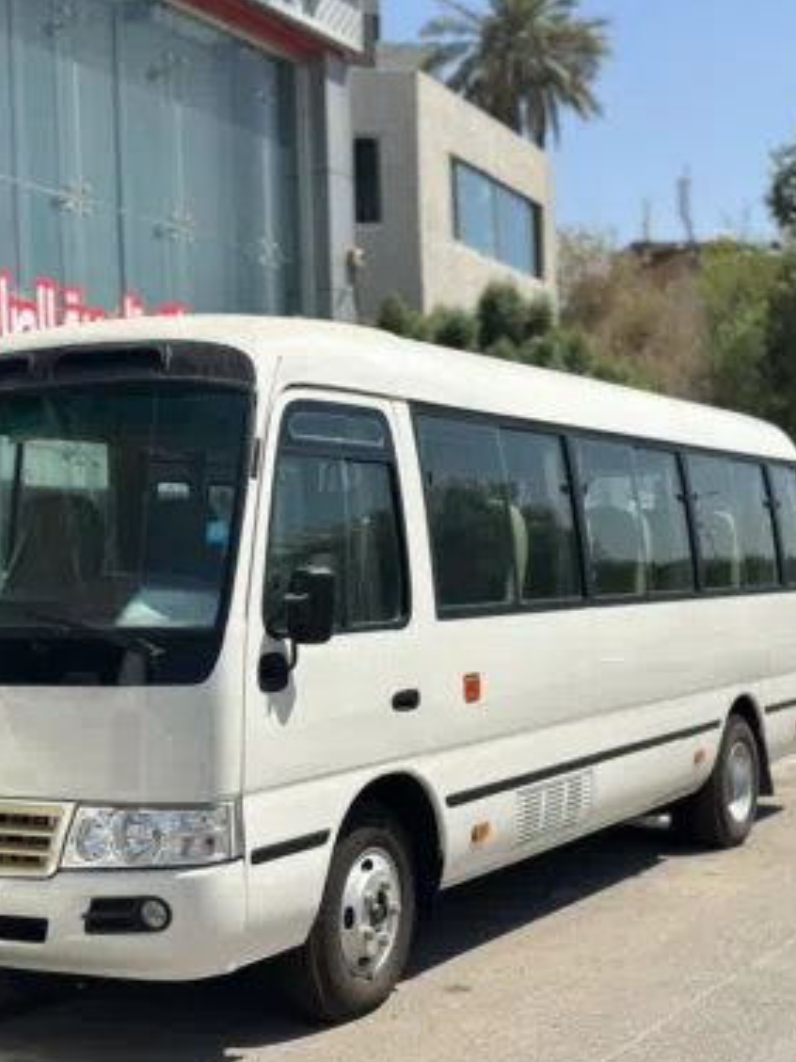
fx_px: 1564
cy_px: 559
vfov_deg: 37.5
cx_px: 392
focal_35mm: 51
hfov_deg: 28.6
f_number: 1.78
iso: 100
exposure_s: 1/9804
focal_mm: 6.86
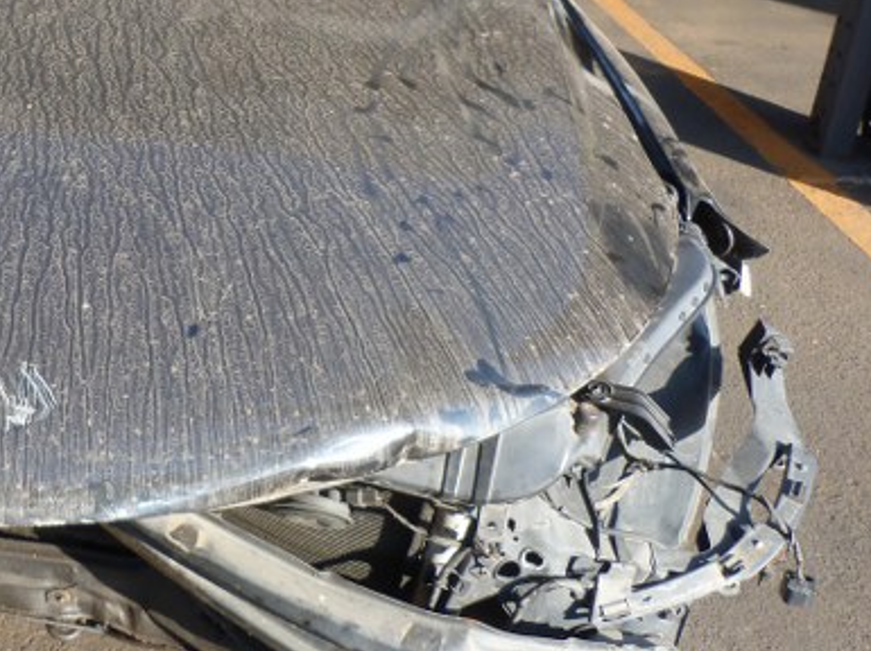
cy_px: 136
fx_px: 1307
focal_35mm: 52
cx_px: 27
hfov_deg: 34.0
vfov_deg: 27.5
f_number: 3.6
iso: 80
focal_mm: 4.5
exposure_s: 1/100
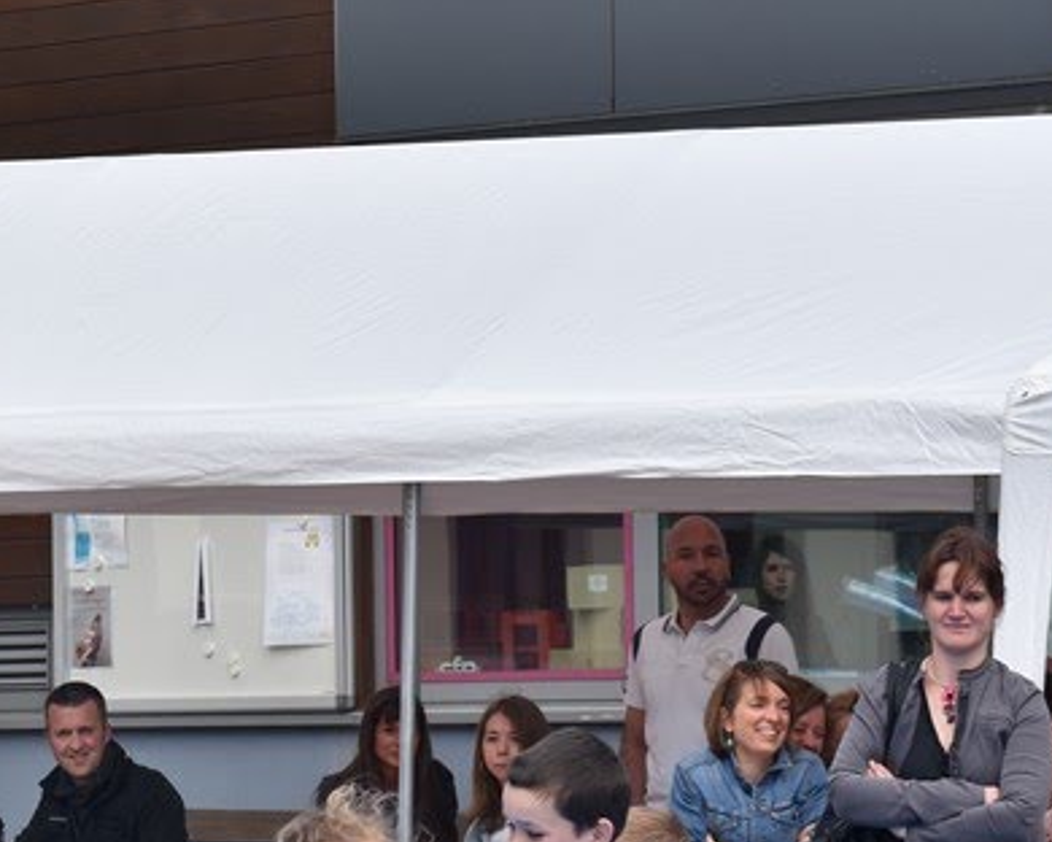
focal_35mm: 185
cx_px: -32
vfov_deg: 8.3
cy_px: 652
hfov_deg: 10.3
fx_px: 5760
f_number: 5
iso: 100
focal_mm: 50
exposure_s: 1/500
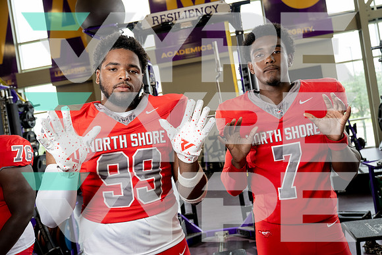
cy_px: 128
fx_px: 350
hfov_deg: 57.2
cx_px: 191
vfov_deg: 40.0
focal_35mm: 33
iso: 640
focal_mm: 33
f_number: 4
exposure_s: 1/250
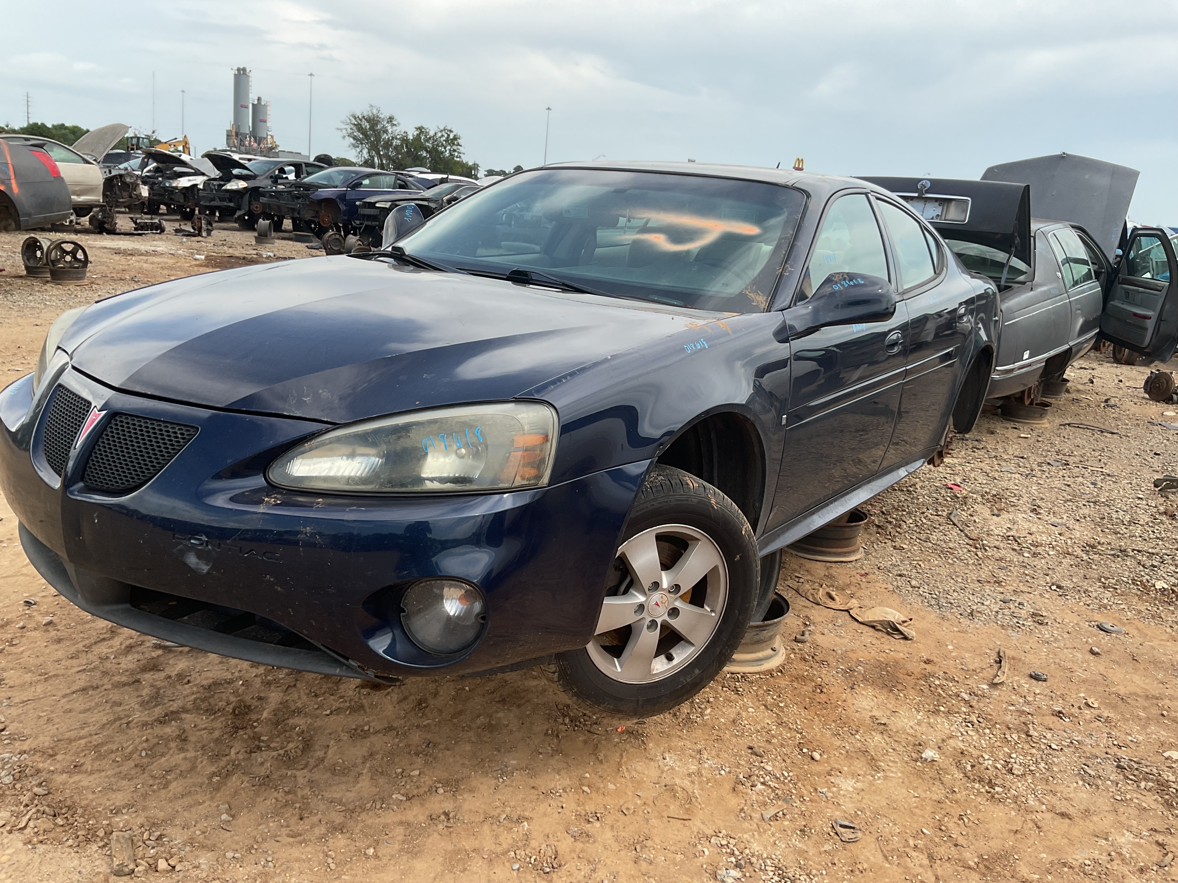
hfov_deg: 61.7
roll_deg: -5.2
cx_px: 589
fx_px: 987
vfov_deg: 48.2
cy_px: 442
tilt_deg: -14.2
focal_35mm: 29
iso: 16
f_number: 1.8
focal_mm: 3
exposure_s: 1/997
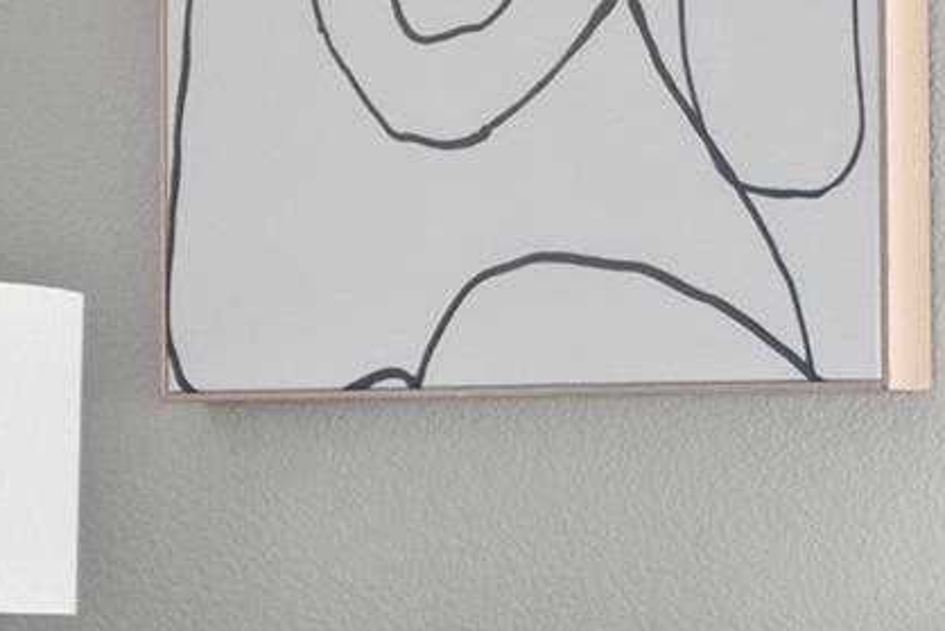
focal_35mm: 199
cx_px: -81
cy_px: 934
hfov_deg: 10.2
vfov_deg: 6.8
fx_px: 5225
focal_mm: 35
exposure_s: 1/13
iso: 160
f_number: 4
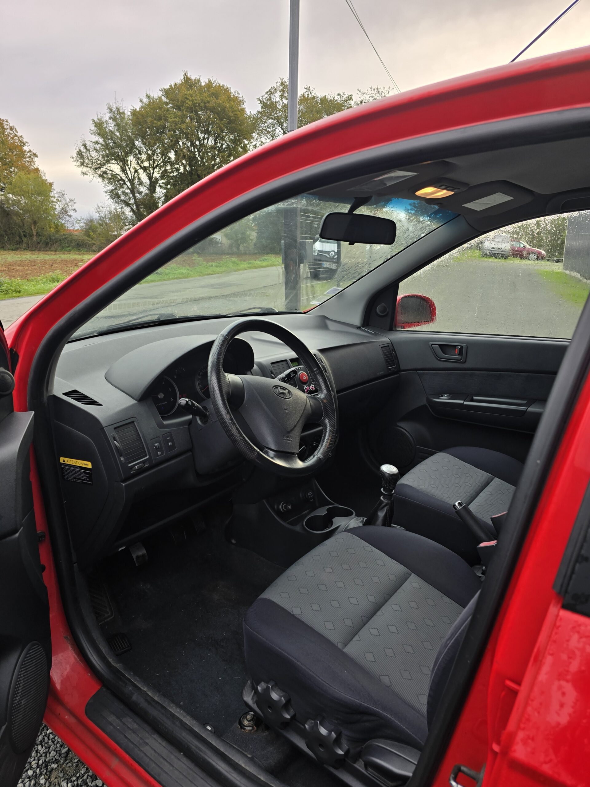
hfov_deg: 58.9
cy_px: 394
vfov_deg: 73.9
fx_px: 523
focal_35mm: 23
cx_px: 295
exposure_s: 1/180
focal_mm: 6.3
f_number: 1.7
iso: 16
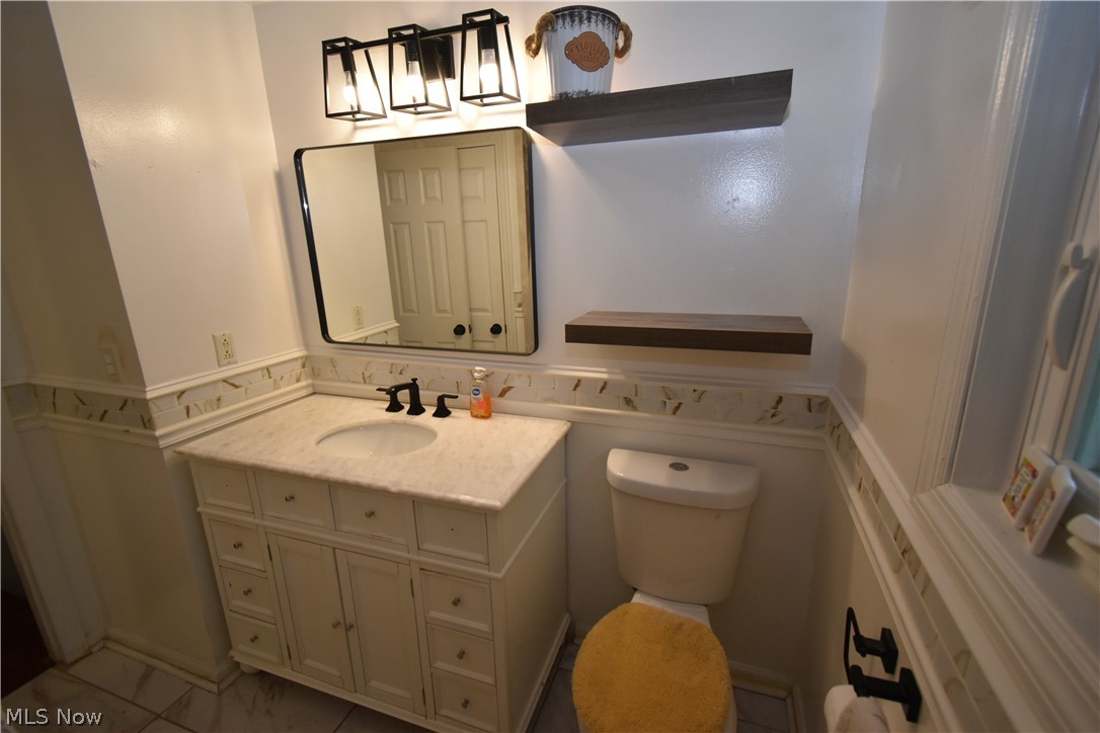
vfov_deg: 77.3
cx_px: 550
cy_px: 366
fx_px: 458
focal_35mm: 15
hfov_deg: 100.4
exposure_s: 1/125
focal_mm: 10
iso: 800
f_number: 4.5
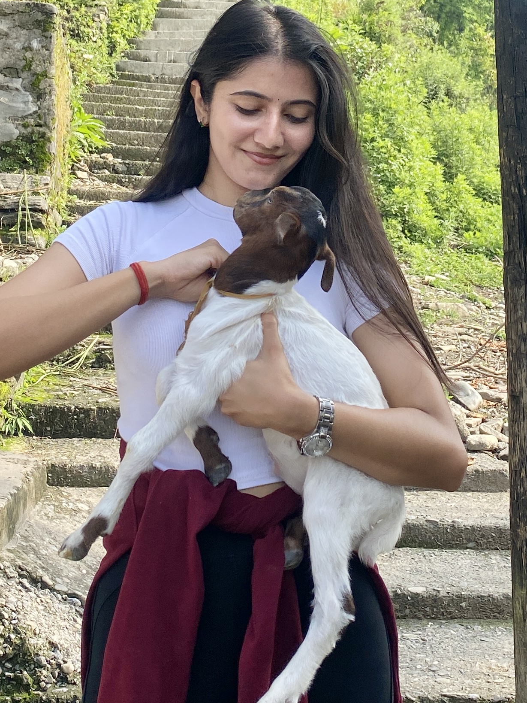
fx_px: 1299
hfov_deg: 22.9
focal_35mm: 64
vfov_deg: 29.3
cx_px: 271
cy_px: 102
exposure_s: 1/1218
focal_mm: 4.25
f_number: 1.8
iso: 32
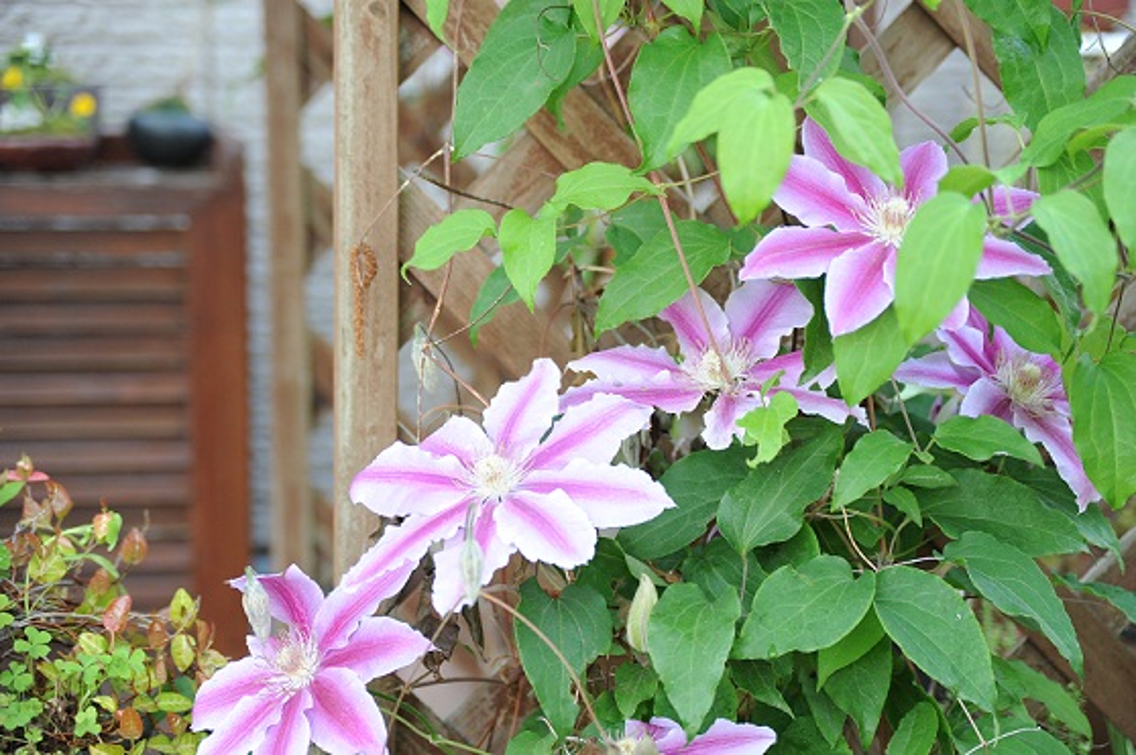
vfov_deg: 13.0
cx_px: 568
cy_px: 378
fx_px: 3310
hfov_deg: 19.5
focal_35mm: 105
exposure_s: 1/125
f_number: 5.6
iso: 640
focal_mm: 105
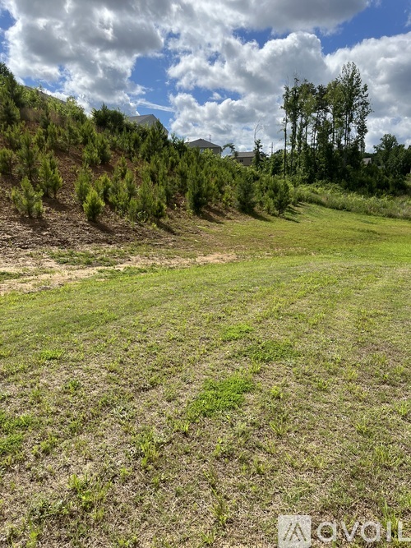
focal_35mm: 26
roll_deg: -1.1
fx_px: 412
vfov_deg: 67.3
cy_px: 274
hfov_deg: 53.0
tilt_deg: -10.4
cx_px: 206
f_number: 1.6
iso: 50
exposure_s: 1/4310
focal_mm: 5.1
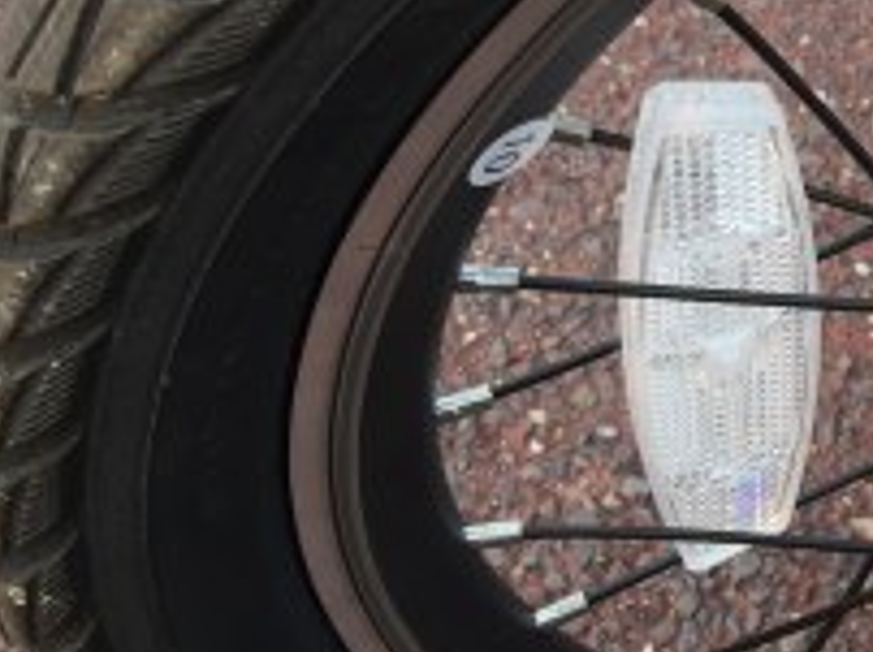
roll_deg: -11.6
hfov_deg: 18.9
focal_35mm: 92
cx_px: 1288
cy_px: 60
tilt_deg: -41.0
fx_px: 2317
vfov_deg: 15.8
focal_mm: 4.15
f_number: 2.2
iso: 32
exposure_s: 1/198
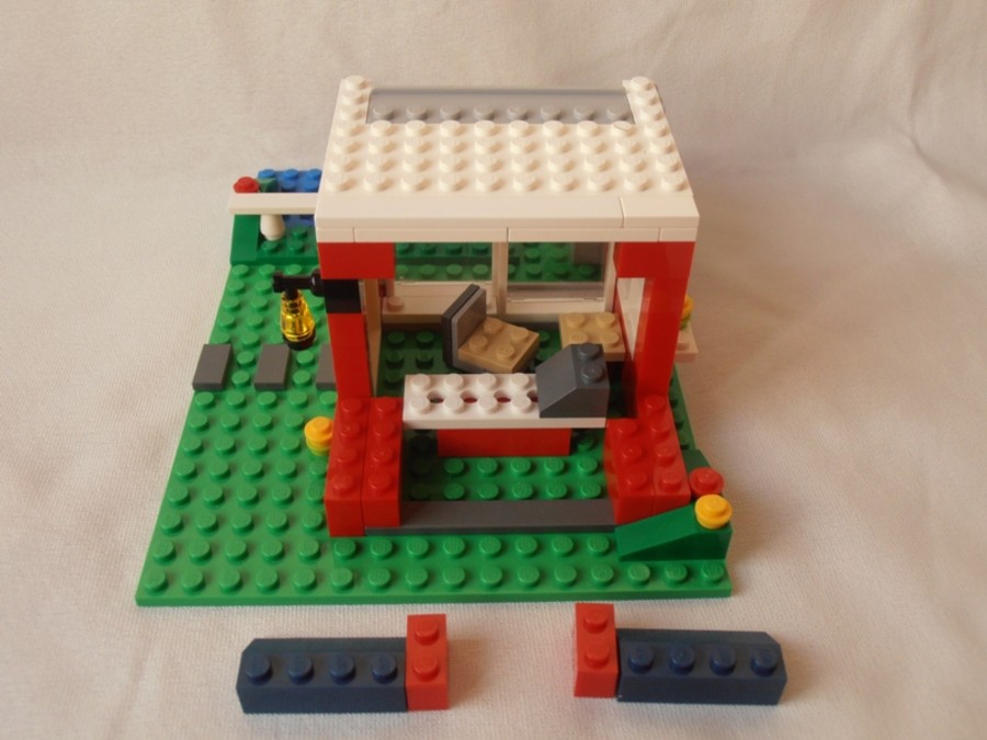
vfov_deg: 38.7
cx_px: 494
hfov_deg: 50.1
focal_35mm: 37
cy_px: 370
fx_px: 1055
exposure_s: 1/40
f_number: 3.9
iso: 100
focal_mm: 6.61
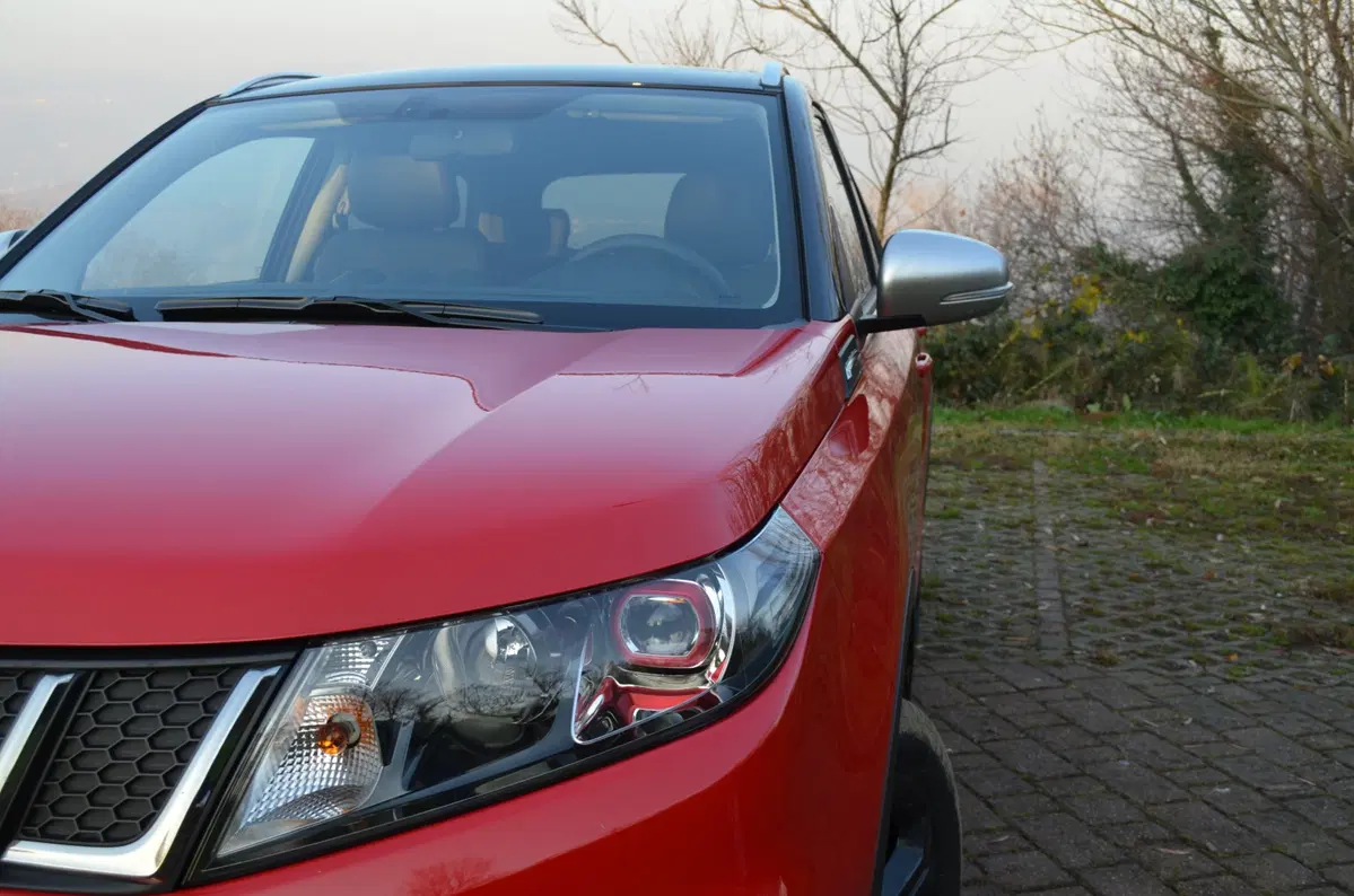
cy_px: 448
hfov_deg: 53.2
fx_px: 1351
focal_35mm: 36
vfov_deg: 36.7
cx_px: 677
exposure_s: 1/125
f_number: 5.6
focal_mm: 24
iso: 200
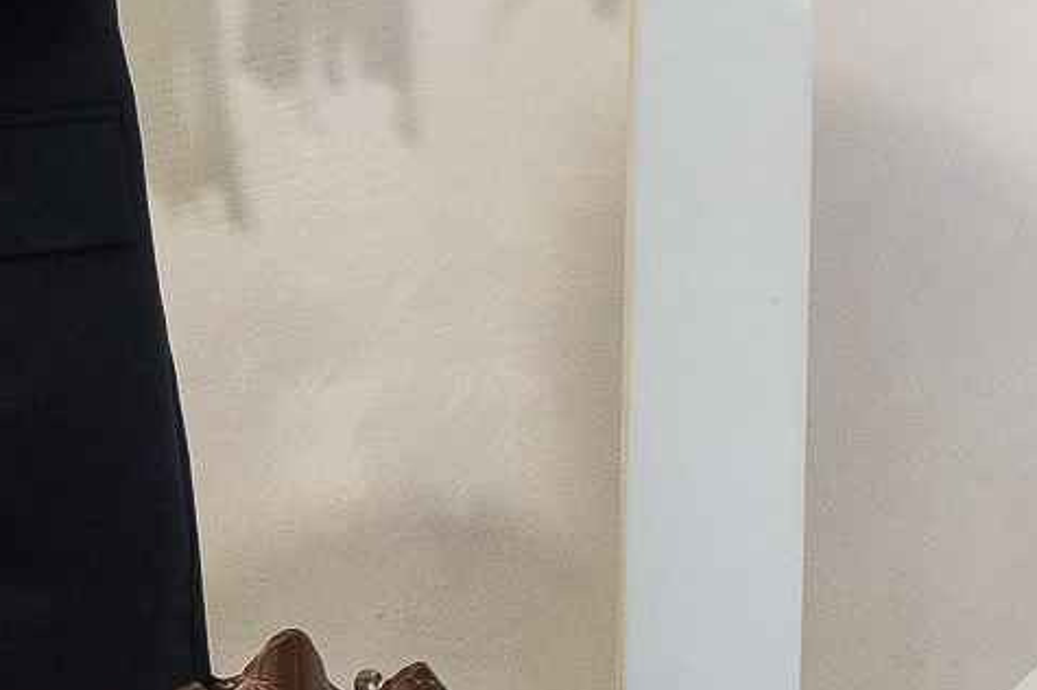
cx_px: -811
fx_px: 7254
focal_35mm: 252
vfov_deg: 5.4
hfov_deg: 7.9
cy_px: -448
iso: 500
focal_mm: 35
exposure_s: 1/160
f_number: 3.5
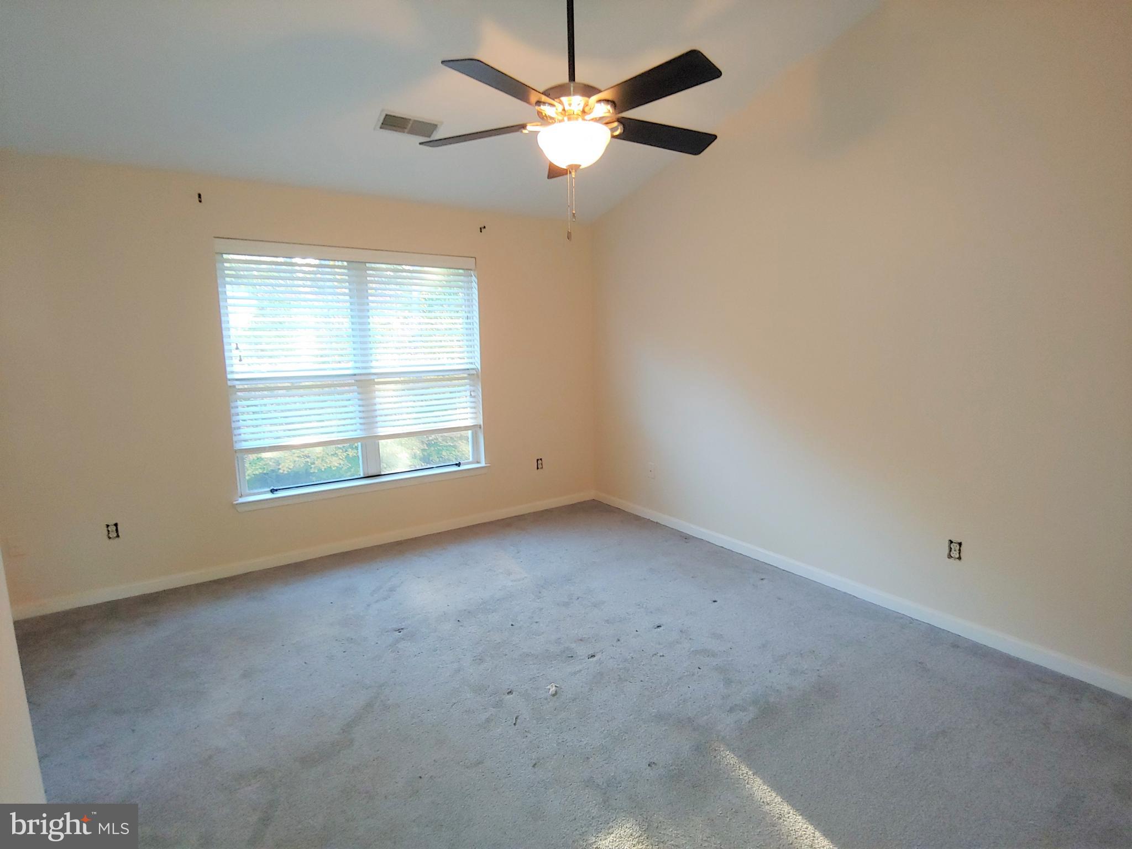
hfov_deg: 94.5
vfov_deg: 78.1
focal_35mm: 16
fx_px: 523
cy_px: 424
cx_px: 566
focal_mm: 2.18
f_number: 1.9
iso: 200
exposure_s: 1/30
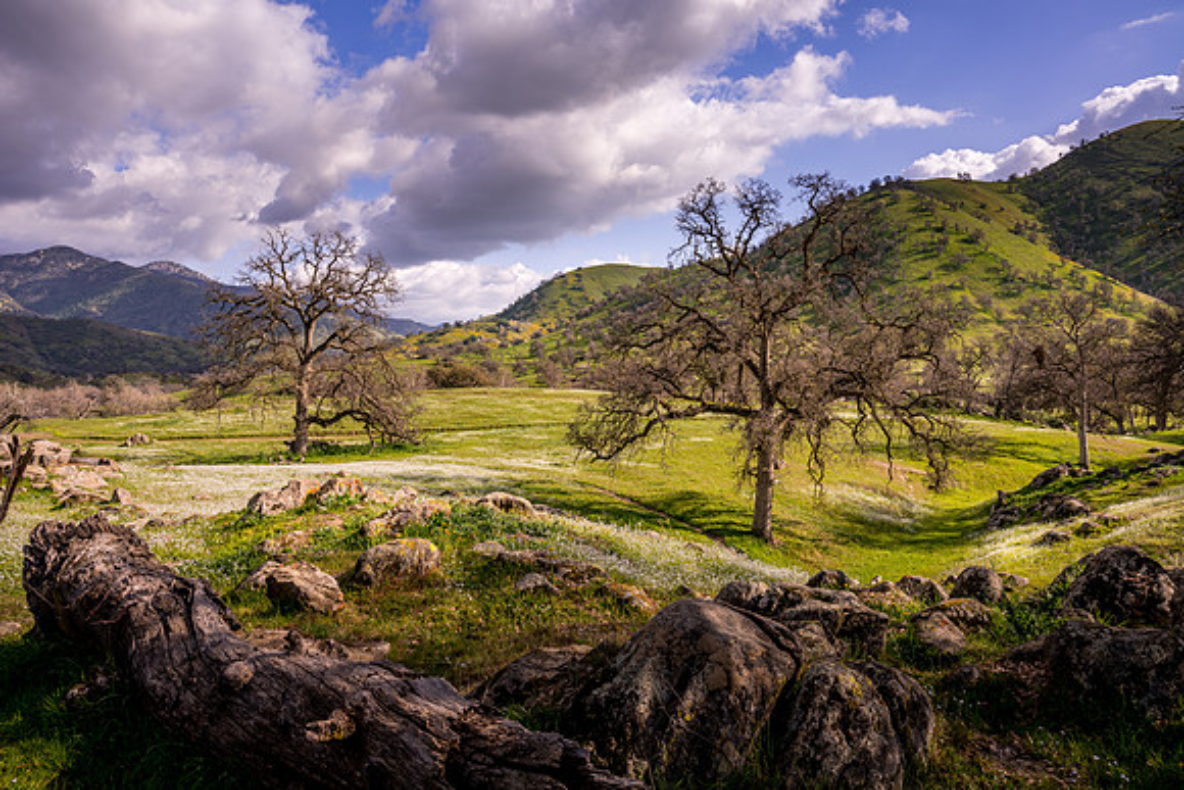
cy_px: 395
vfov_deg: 53.2
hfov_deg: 73.7
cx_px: 592
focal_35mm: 24
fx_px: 789
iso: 64
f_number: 11
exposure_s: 1/30
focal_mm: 24
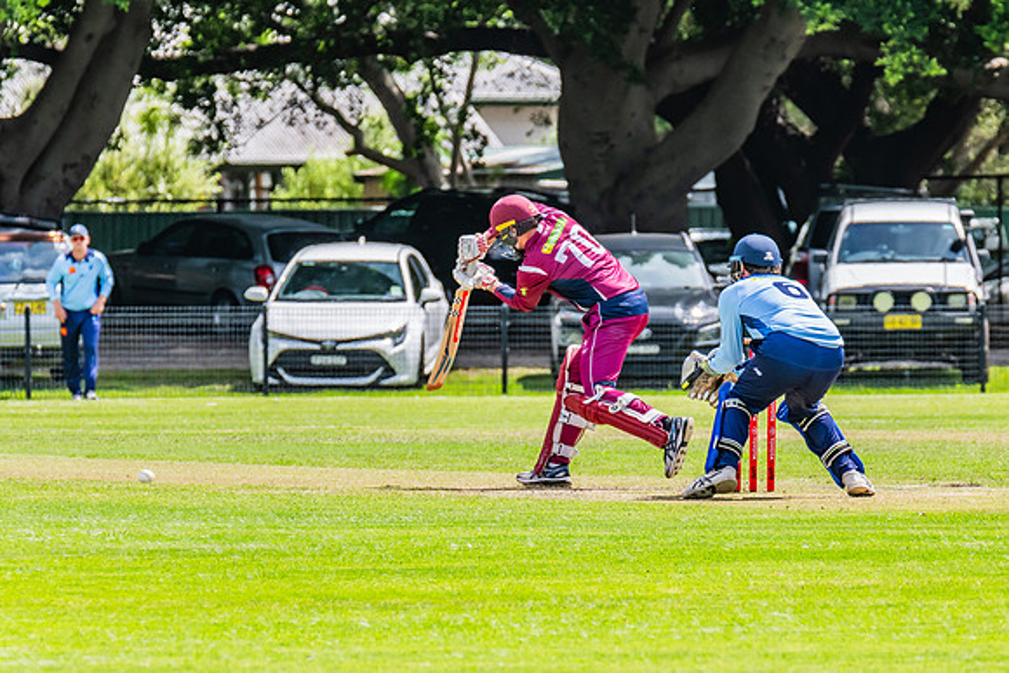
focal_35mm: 510
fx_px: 14306
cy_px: 338
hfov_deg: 4.0
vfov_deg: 2.7
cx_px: 550
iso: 800
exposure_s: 1/800
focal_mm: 440
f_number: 11
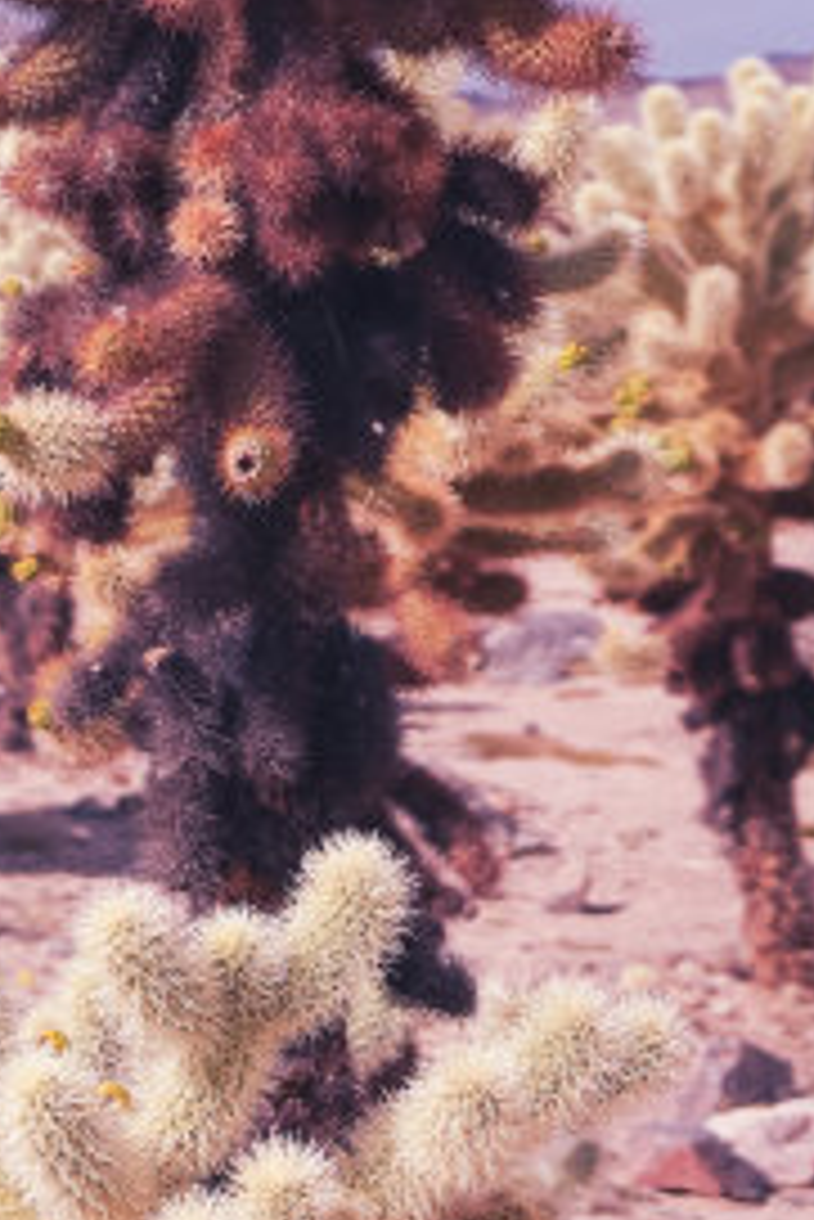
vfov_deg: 25.4
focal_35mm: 79
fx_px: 2676
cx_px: 162
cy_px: 356
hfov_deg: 17.2
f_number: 2.8
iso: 250
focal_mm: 35
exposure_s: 1/8000
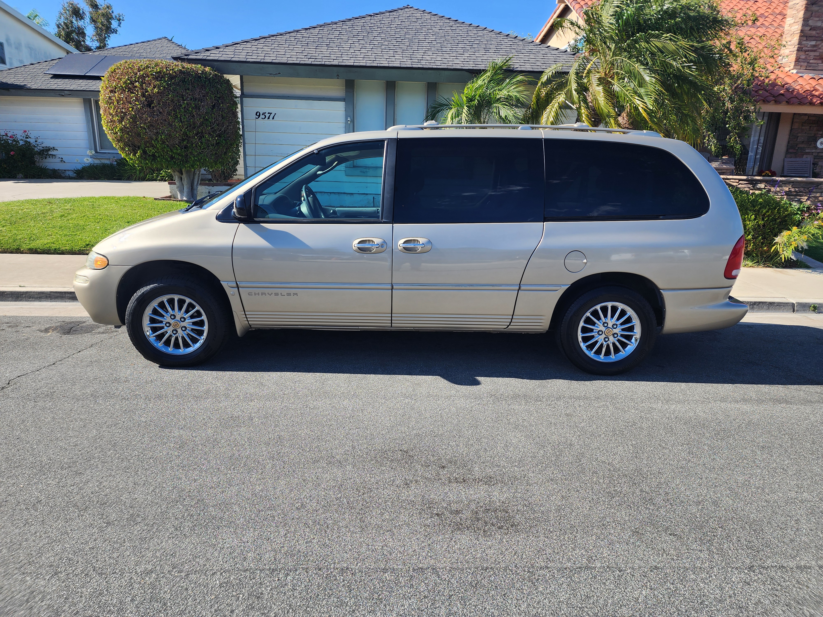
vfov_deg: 58.9
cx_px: 412
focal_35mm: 23
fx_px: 547
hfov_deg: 73.9
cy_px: 308
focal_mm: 6.4
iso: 12
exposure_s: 1/492
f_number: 1.8
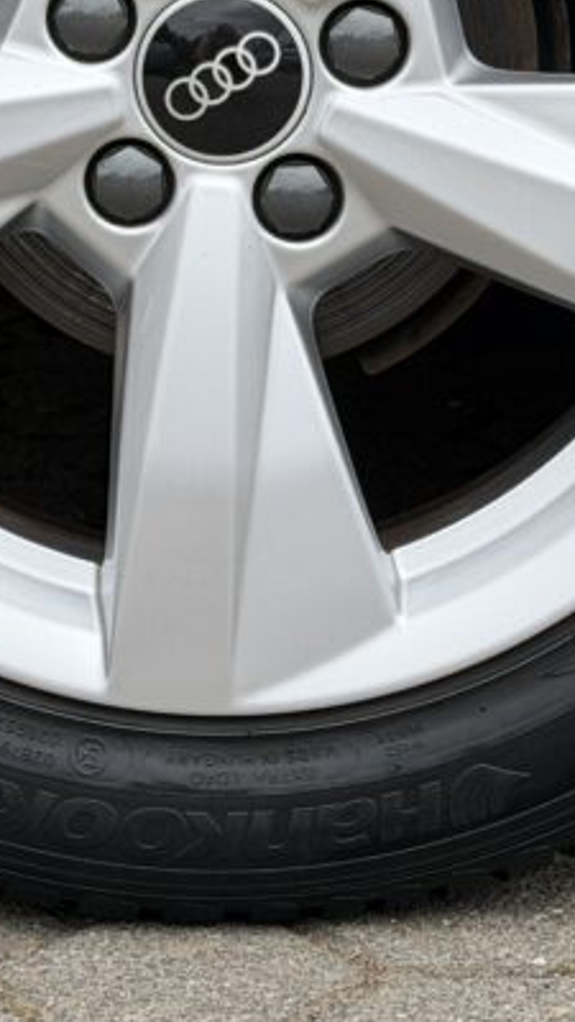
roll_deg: +1.4
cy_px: 64
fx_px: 3632
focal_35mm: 134
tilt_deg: -4.0
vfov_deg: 15.8
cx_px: 248
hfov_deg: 9.1
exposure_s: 1/1456
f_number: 1.78
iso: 64
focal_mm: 6.76
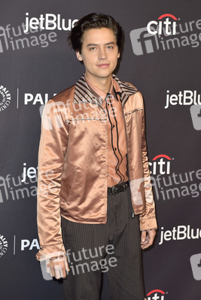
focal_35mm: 70
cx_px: 100
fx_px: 586
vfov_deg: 28.8
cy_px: 150
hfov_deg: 19.5
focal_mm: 70
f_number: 6.3
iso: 250
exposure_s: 1/250
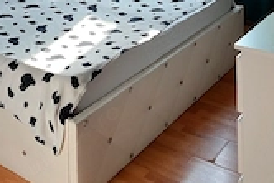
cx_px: 99
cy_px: -92
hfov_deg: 33.2
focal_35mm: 60
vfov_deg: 19.7
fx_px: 457
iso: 50
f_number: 1.8
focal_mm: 5.23
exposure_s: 1/50
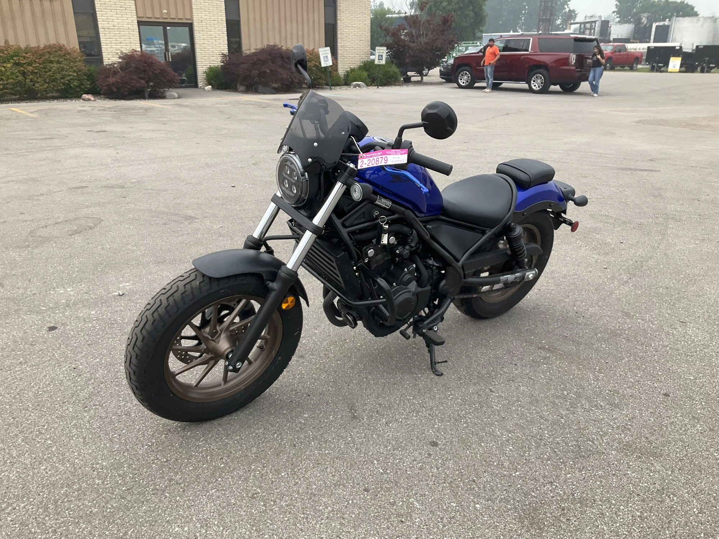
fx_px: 602
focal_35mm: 29
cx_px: 360
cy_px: 270
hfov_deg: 61.7
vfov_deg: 48.2
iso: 25
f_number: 1.8
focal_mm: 3
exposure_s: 1/898
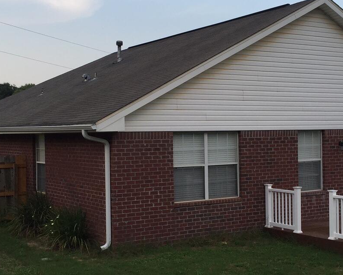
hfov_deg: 32.5
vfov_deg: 26.2
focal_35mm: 58
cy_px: 159
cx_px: 180
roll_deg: +0.4
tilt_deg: -3.5
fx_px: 589
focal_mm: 4.15
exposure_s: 1/416
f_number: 2.2
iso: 32
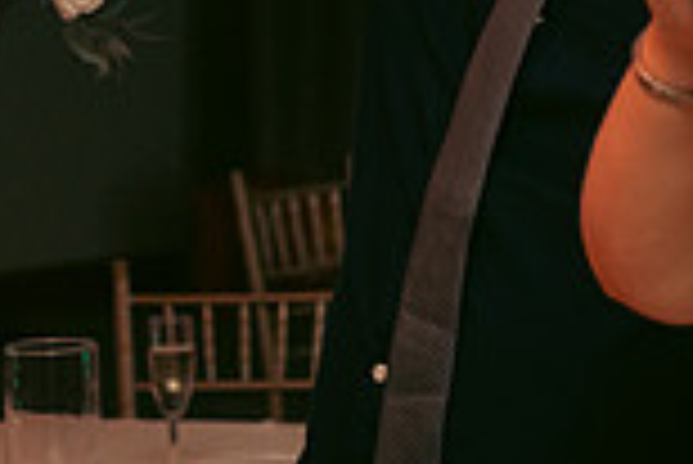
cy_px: 79
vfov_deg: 6.4
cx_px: 684
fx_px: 4123
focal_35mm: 214
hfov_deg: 9.5
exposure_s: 1/160
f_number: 3.5
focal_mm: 57
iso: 2500
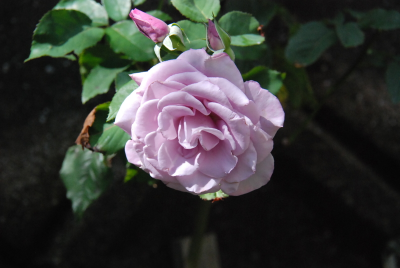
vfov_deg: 7.3
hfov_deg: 11.0
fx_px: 2086
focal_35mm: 188
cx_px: 200
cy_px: 134
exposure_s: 1/1600
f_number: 10
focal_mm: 125
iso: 1600
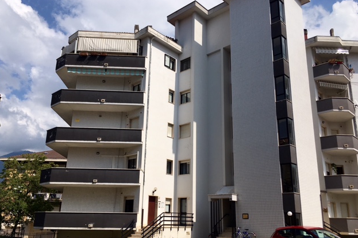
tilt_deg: +15.3
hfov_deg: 60.3
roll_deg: -1.0
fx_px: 308
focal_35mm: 31
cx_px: 180
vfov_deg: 42.3
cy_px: 131
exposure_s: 1/3205
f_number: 2.2
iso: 25
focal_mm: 4.15
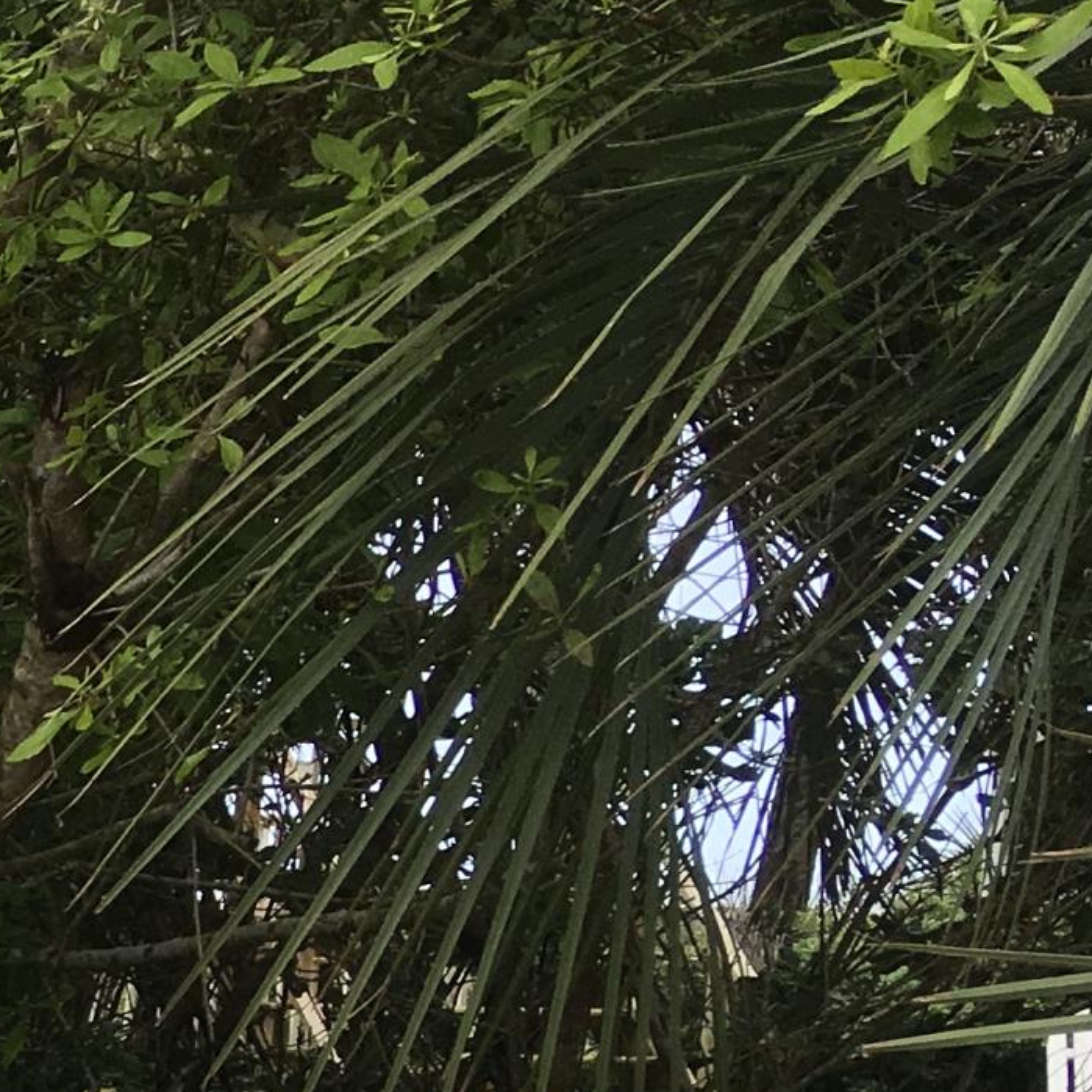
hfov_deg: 13.3
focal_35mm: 110
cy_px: 1570
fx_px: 3926
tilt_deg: -8.3
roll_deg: -1.2
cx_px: -1179
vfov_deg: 14.9
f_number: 2.2
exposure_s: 1/725
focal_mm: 4.15
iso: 25
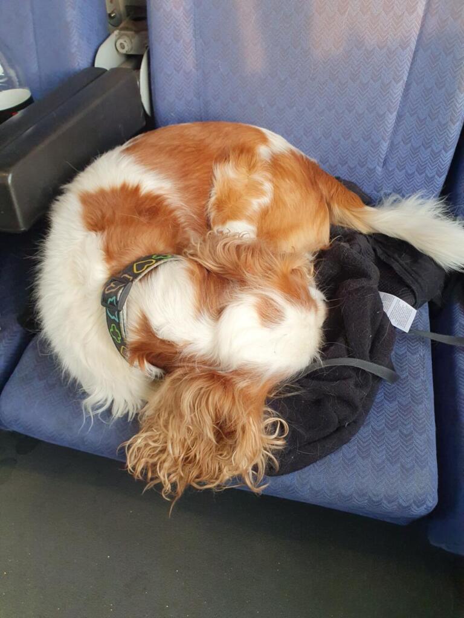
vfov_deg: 67.3
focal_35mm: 26
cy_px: 309
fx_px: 465
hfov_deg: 53.1
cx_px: 232
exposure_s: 1/100
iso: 160
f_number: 2.4
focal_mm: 4.32
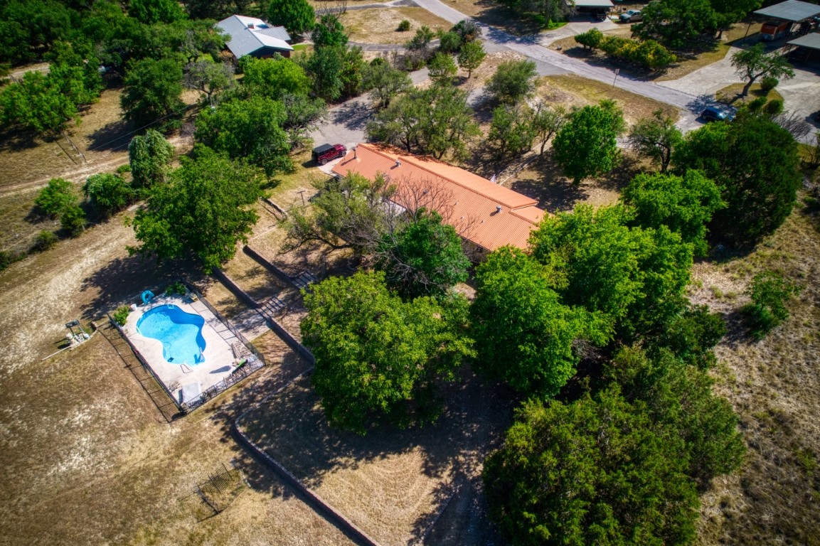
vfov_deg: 57.2
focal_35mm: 22
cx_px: 410
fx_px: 501
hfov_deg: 78.6
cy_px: 273
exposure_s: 1/120
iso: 200
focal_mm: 8.38
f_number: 2.8
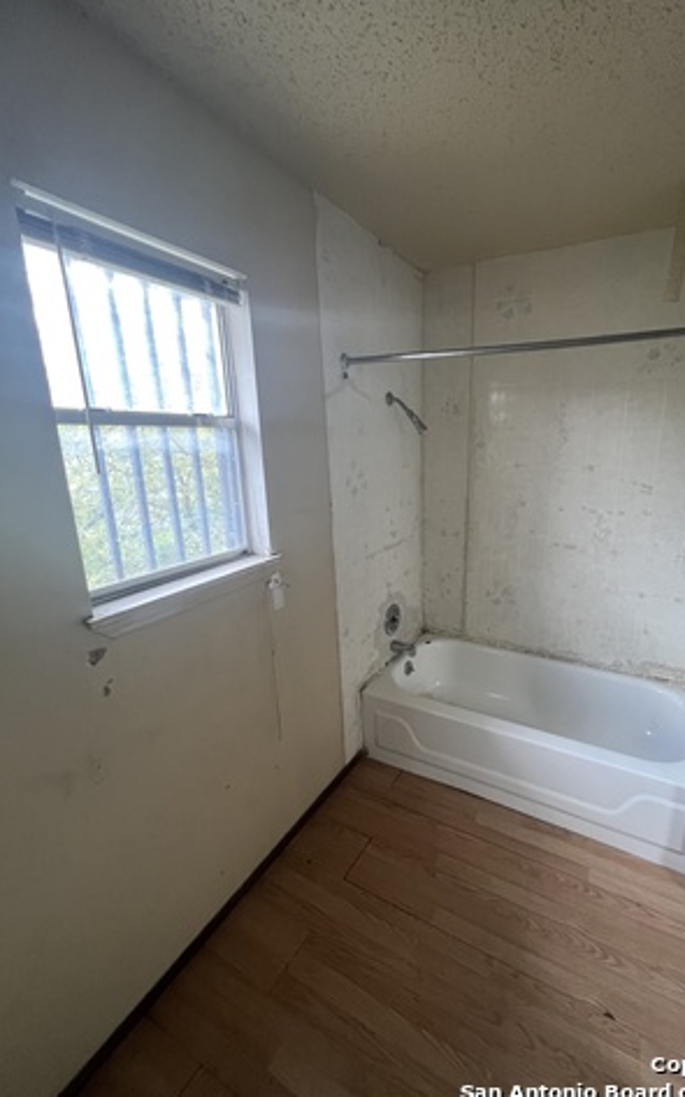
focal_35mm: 14
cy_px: 548
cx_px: 411
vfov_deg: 105.3
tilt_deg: -14.2
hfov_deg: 77.7
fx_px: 418
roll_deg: +1.6
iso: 320
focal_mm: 1.57
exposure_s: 1/60
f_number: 1.8
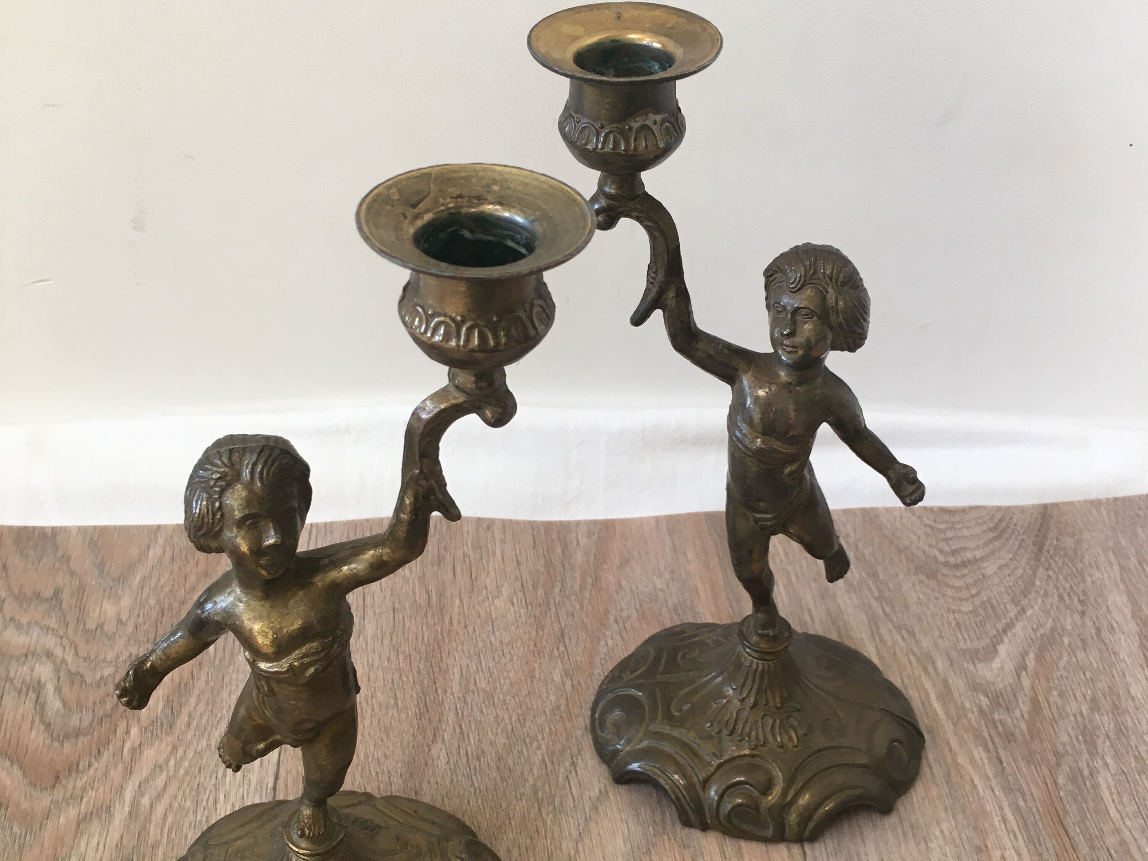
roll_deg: -1.5
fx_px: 1293
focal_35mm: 39
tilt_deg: -44.3
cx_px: 576
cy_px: 534
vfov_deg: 36.6
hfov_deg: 47.9
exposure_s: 1/33
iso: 32
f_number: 2.2
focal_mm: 4.15
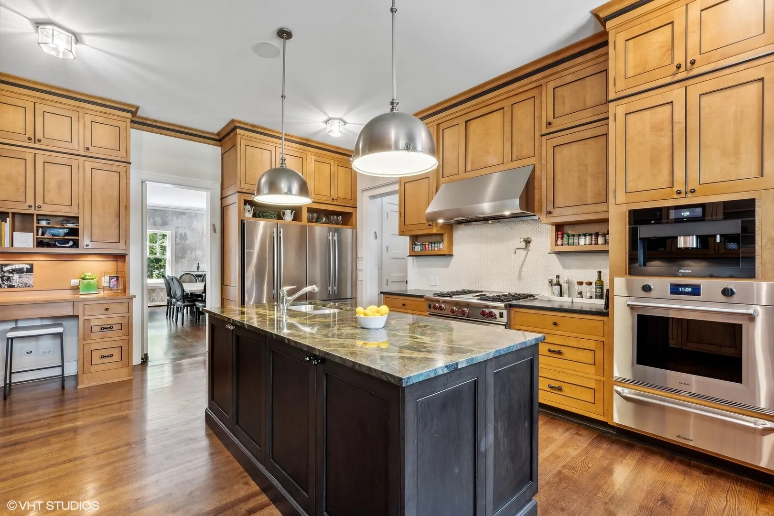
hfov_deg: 100.4
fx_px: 322
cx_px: 387
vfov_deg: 77.3
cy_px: 258
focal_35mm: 15
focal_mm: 10
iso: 200
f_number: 9
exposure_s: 1/6
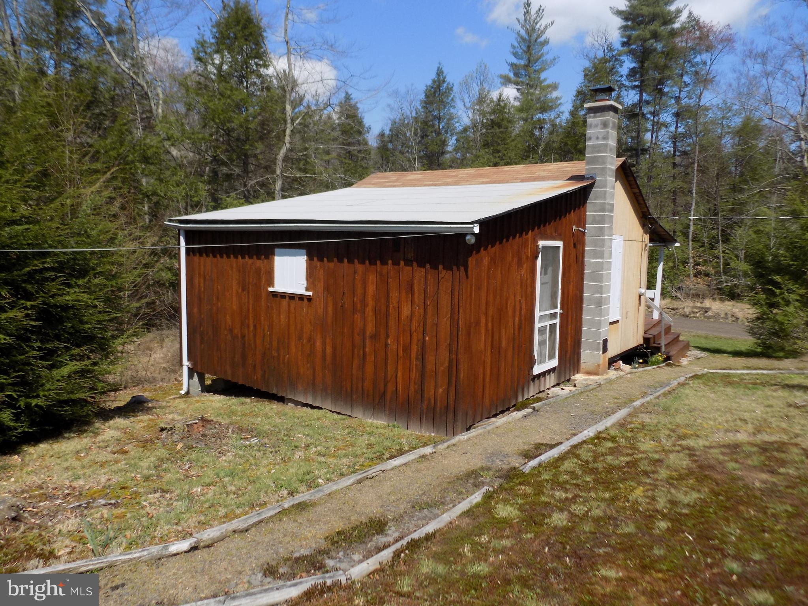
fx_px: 560
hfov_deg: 71.6
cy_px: 303
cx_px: 404
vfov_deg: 56.8
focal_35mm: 24
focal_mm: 4.3
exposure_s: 1/1000
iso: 80
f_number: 3.1
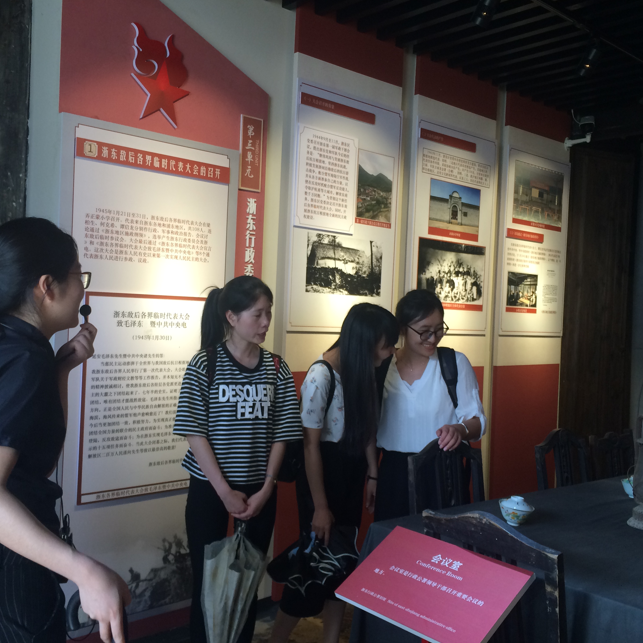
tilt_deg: -1.3
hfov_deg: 47.2
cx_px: 295
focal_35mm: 35
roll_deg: -3.4
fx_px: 736
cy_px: 326
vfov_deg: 47.2
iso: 40
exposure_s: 1/33
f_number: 2.2
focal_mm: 4.15
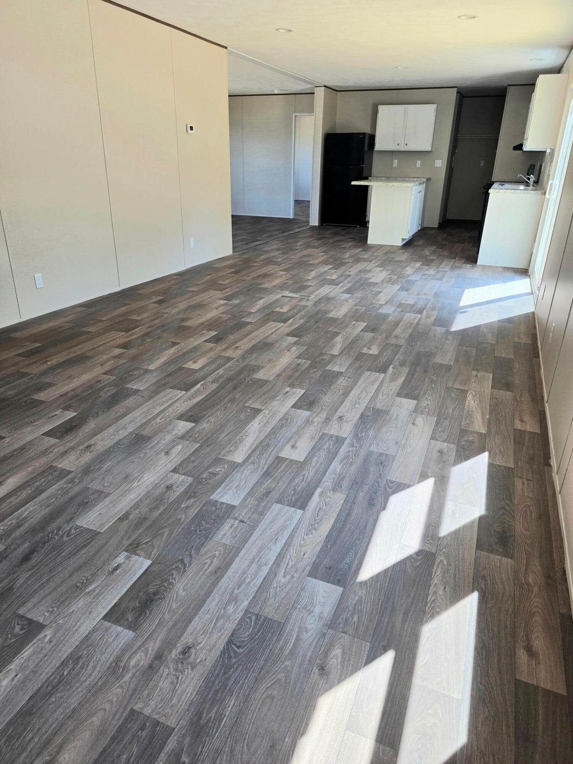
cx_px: 286
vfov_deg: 73.9
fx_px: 508
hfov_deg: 58.9
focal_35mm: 23
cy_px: 382
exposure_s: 1/182
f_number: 1.7
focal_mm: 6.3
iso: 80
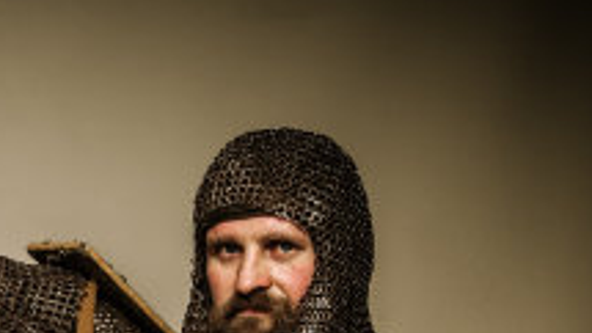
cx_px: -143
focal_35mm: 334
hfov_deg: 6.4
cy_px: 549
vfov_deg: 3.6
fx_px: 5244
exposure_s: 1/160
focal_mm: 112
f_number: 14
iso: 200
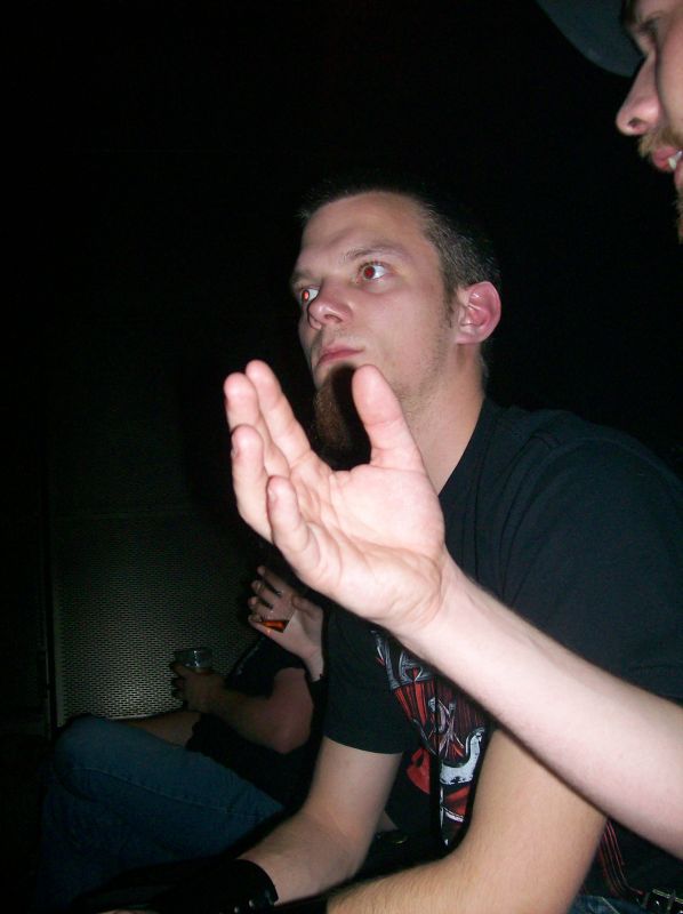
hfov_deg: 39.6
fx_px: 949
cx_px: 342
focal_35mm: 36
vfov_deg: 51.4
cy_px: 457
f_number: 2.7
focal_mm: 6
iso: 140
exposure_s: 1/64
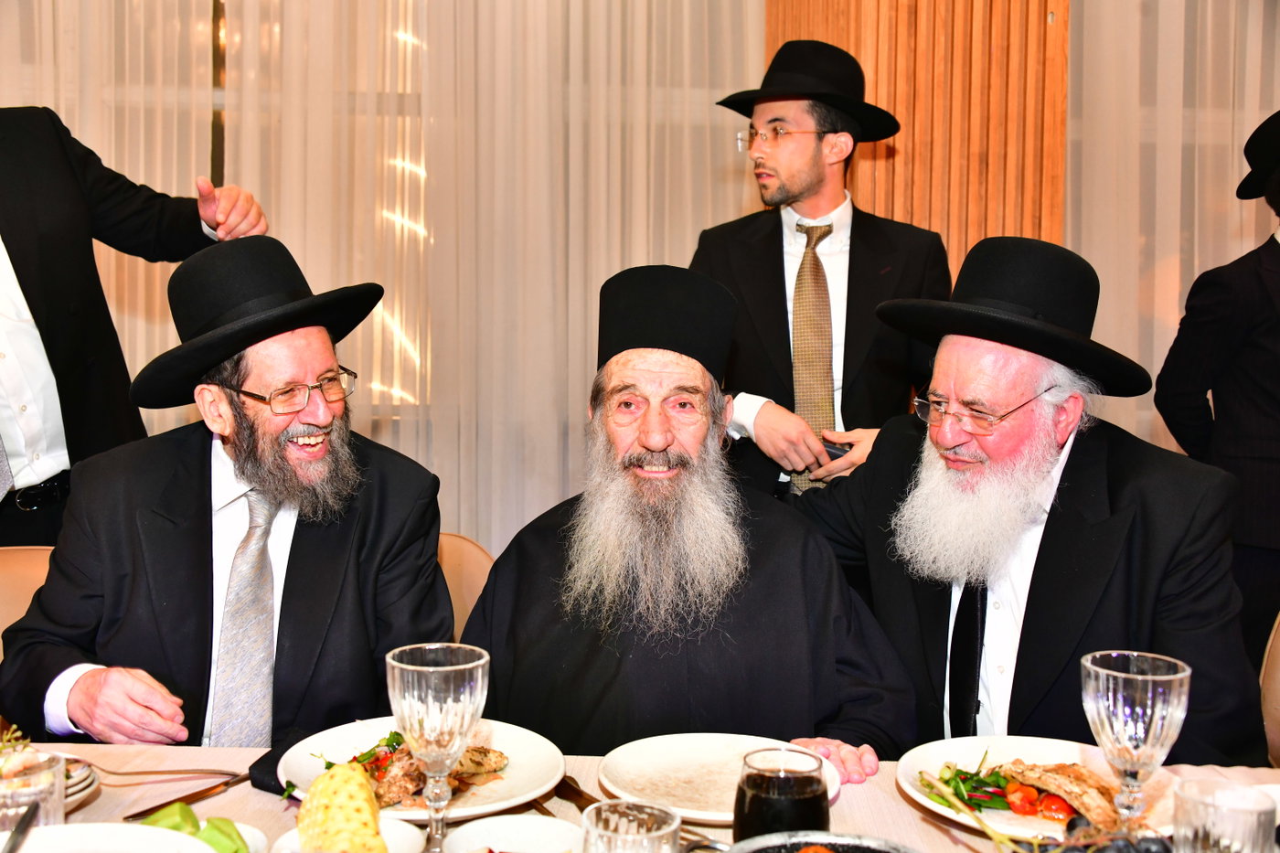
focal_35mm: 34
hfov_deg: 55.8
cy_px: 426
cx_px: 640
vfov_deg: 38.9
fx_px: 1209
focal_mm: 34
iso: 1600
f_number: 5.6
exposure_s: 1/100
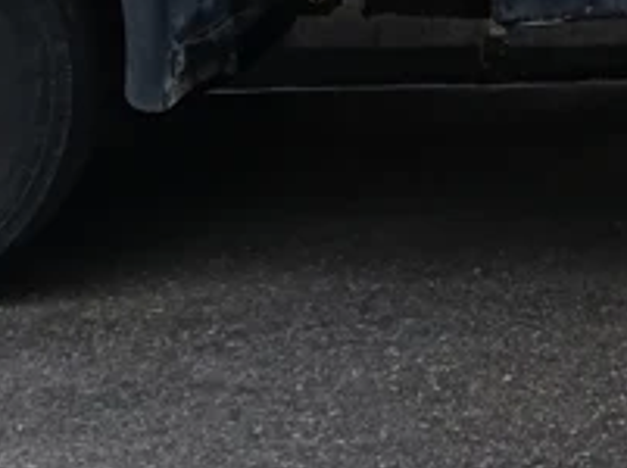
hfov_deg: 12.6
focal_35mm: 147
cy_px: -521
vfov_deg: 9.3
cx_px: 1008
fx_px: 2658
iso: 400
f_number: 1.6
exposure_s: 1/100
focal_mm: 6.14
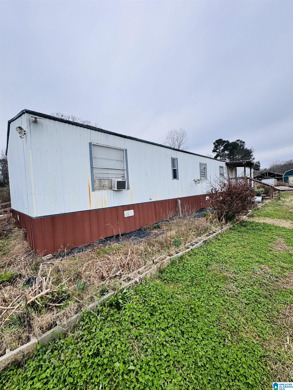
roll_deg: +3.2
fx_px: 158
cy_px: 195
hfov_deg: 85.7
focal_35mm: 14
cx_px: 146
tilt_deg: -3.6
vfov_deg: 102.1
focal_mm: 2.22
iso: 40
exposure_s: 1/763
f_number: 2.2
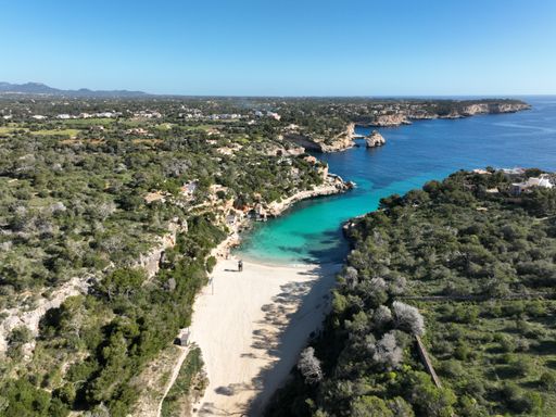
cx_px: 278
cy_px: 208
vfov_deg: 56.8
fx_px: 385
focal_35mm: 24
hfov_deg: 71.6
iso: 100
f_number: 7.1
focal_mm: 12.29
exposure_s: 1/60
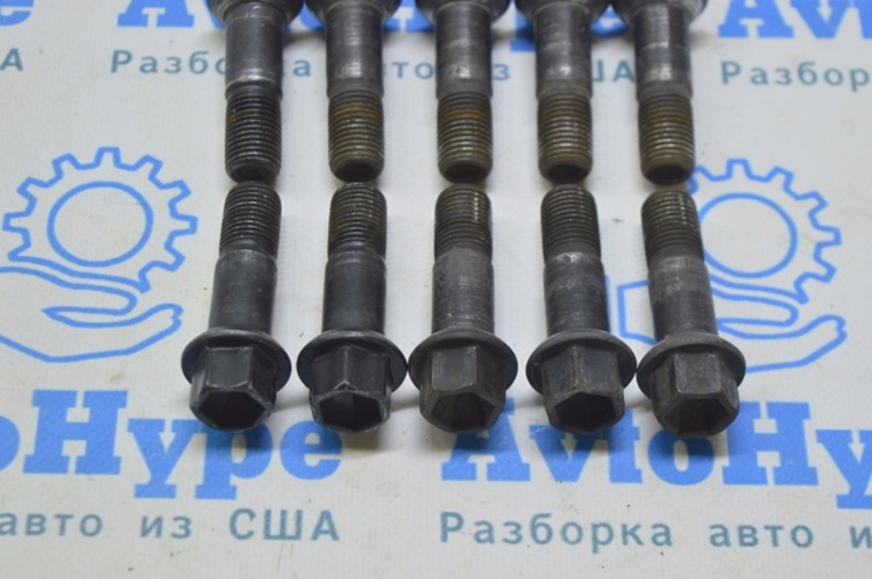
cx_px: 436
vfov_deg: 16.5
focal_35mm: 82
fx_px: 1996
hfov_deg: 24.6
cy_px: 290
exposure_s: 1/20
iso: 400
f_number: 5.6
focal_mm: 55
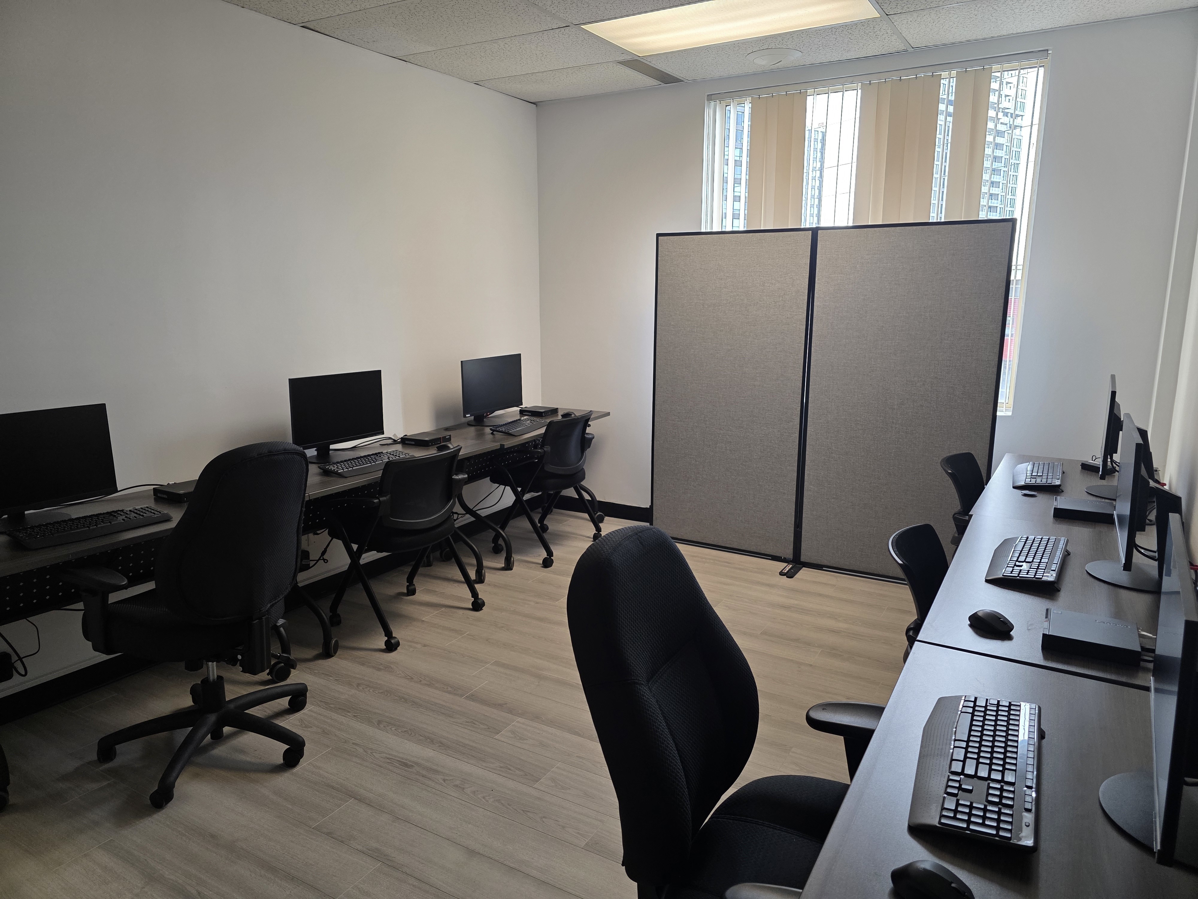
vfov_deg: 58.9
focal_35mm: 23
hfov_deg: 73.9
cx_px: 599
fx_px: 796
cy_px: 450
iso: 200
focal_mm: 6.3
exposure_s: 1/120
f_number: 1.7
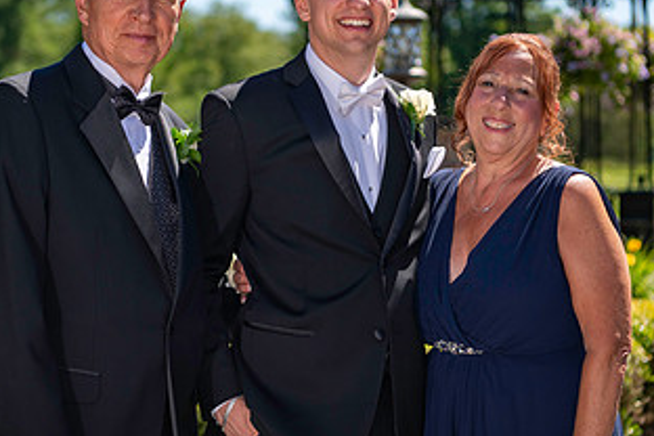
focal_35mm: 130
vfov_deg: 10.5
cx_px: 298
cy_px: 172
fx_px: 2361
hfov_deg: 15.8
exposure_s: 1/2500
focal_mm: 70
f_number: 3.2
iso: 100
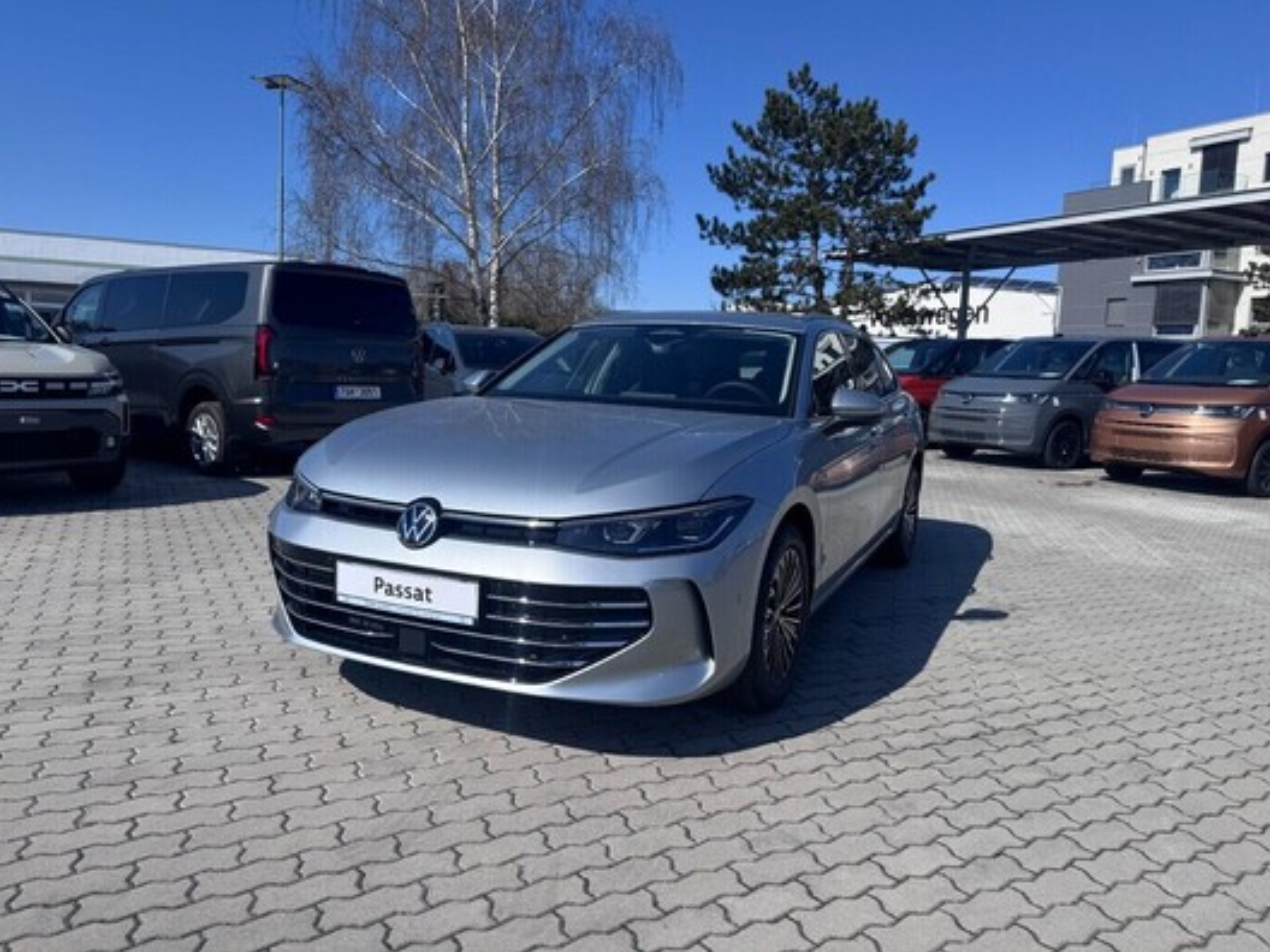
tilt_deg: -5.6
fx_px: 917
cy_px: 458
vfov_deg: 54.9
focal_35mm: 25
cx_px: 628
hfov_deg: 69.4
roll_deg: -2.1
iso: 80
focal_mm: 6.76
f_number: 1.78
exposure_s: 1/5814
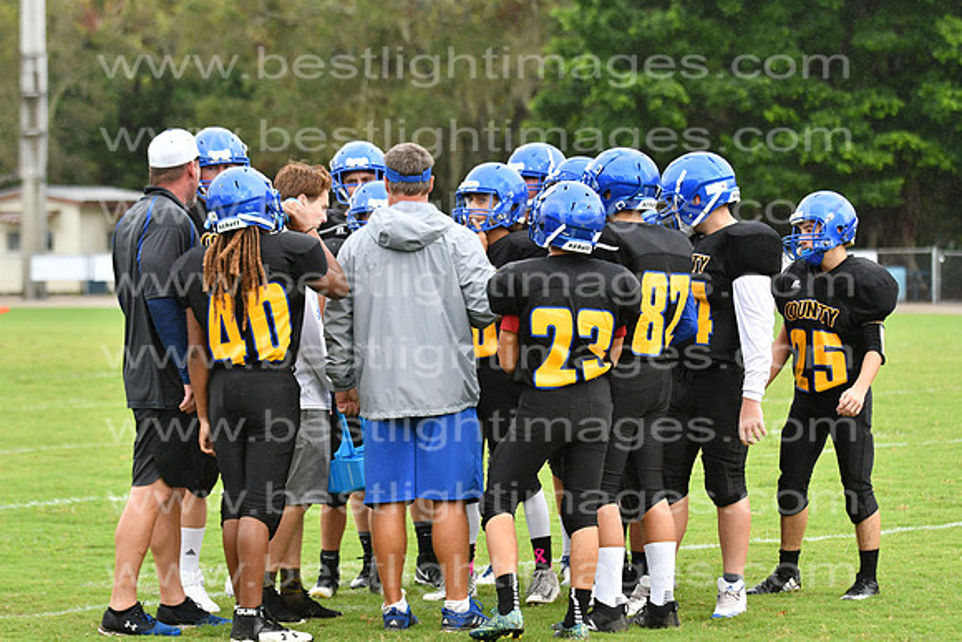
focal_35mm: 210
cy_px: 321
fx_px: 5613
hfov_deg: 9.8
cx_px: 481
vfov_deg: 6.5
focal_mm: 140
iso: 800
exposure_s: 1/2000
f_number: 3.5
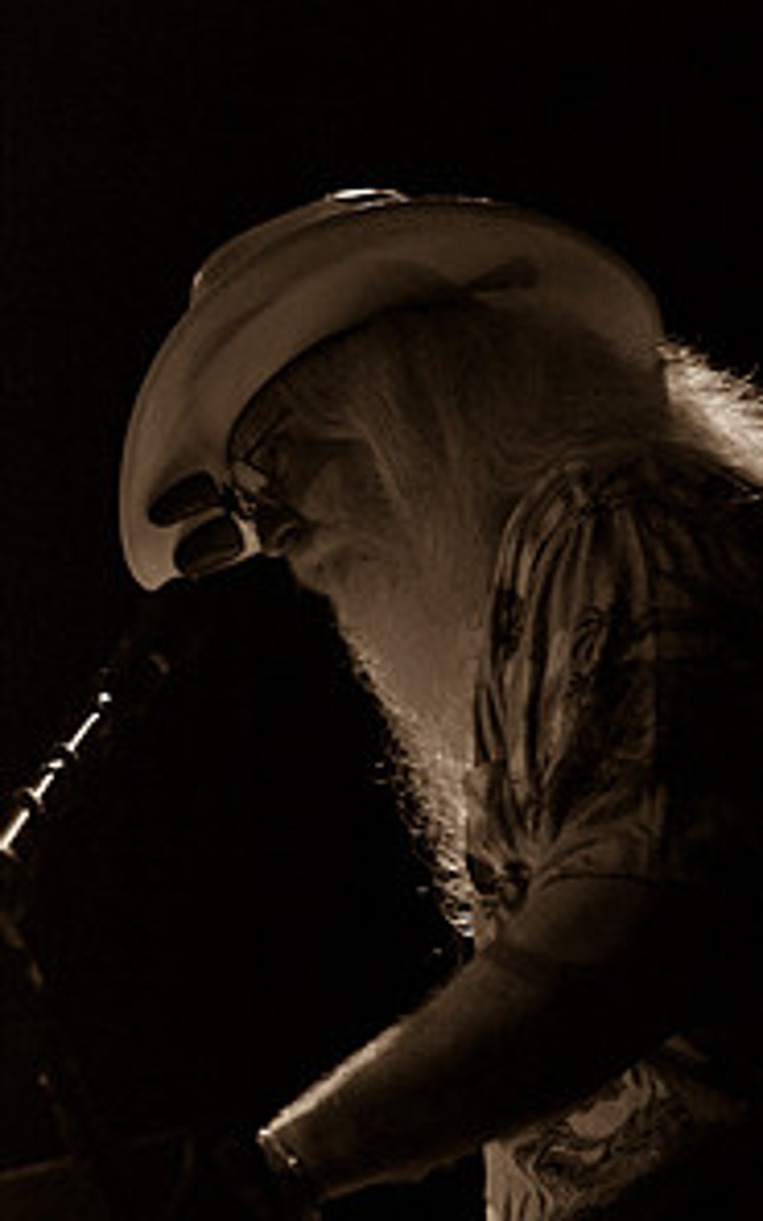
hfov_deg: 11.3
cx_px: 551
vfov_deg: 18.0
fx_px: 3859
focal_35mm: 116
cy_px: 565
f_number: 2.8
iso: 800
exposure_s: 1/90
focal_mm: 50
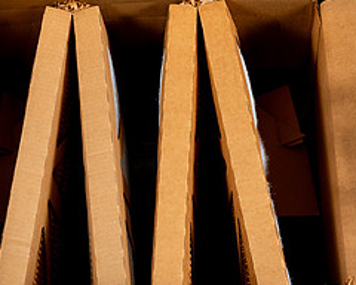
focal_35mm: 150
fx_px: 1580
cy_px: 133
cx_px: 151
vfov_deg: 10.3
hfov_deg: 12.8
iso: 160
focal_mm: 66
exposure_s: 1/125
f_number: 8
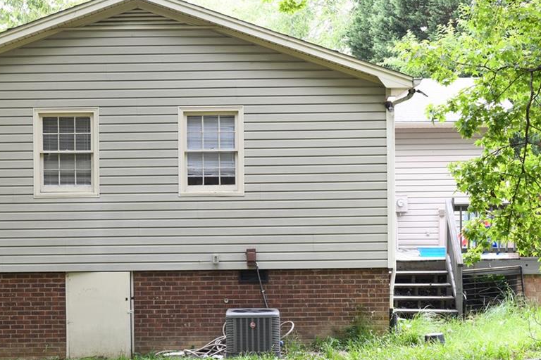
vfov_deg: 17.9
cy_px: 232
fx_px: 1142
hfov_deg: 26.6
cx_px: 215
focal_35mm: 76
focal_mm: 38
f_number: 9
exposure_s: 1/15
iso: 250
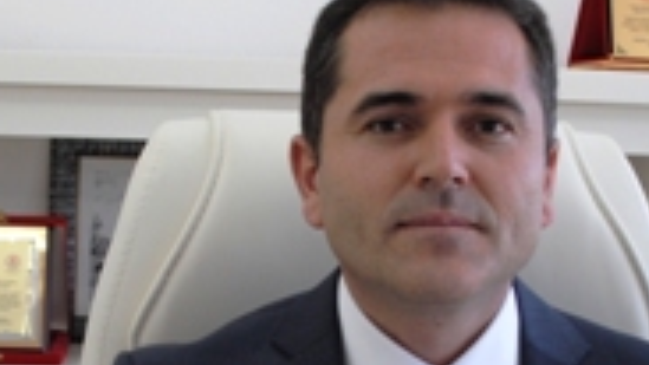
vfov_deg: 12.1
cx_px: 287
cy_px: 388
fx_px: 1704
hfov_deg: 21.6
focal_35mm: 99
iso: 200
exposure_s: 1/40
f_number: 3.5
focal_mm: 18
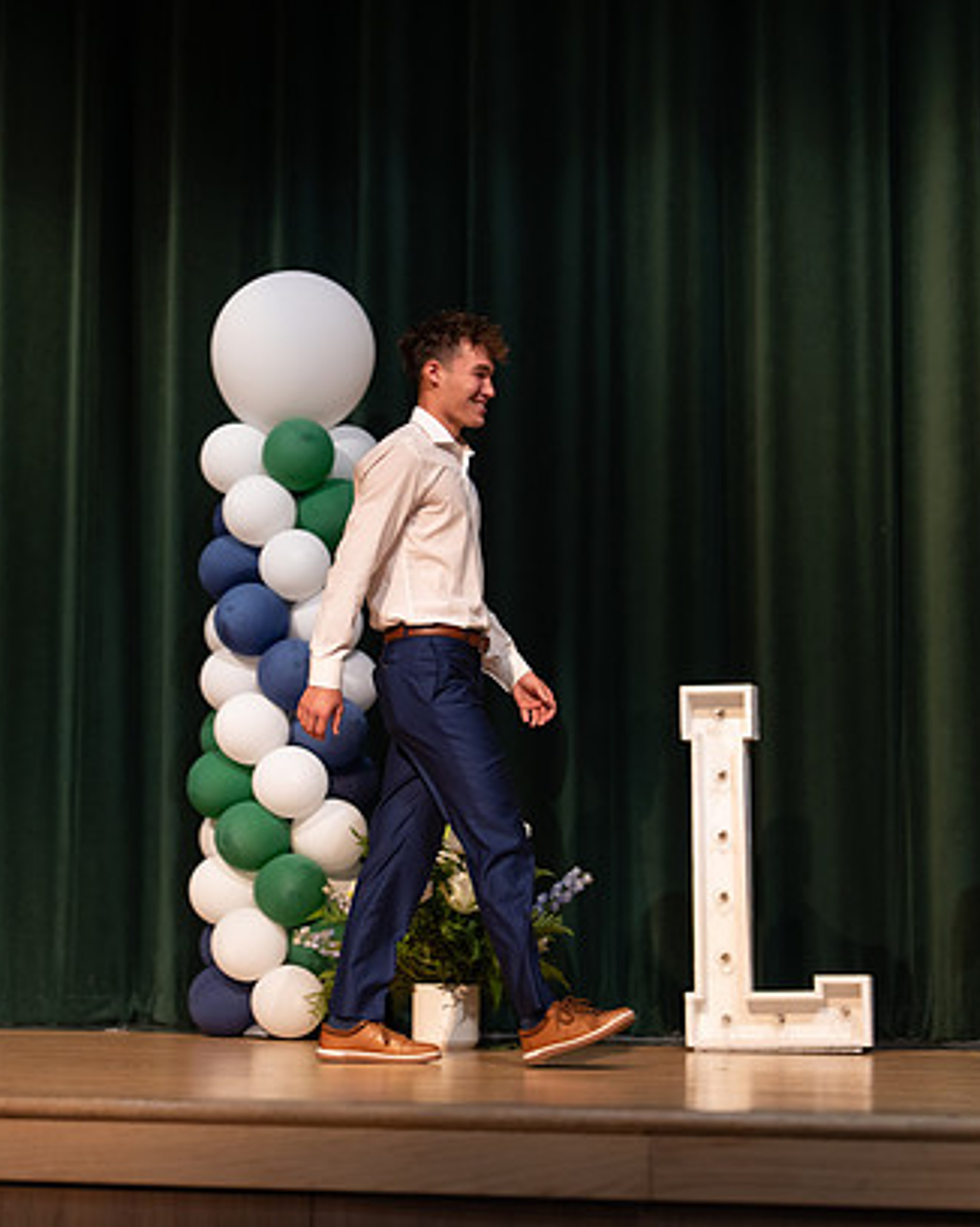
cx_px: 448
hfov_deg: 20.4
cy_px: 610
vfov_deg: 25.4
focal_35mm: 75
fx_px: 2721
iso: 500
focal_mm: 50
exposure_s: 1/320
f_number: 1.2
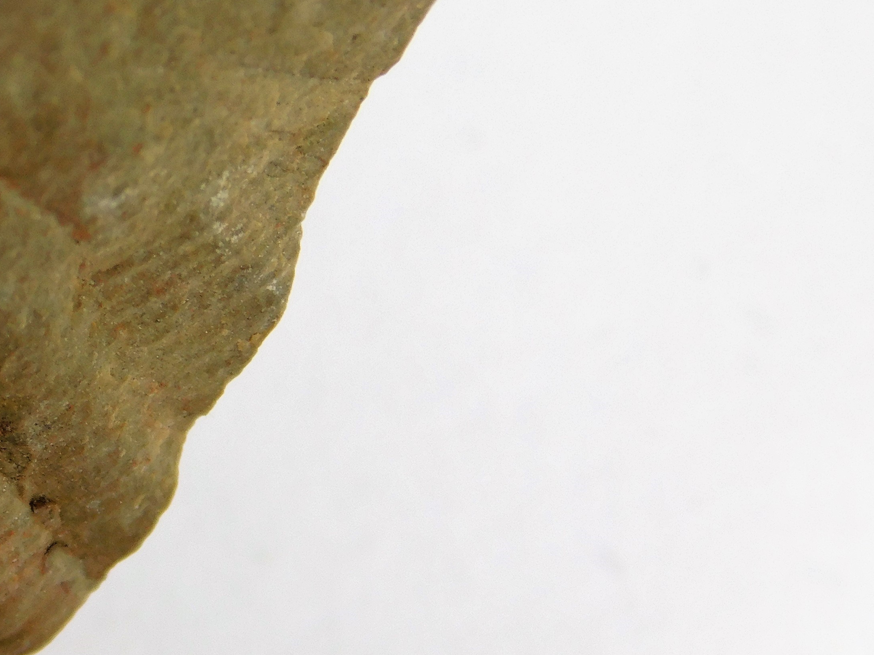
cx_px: 42
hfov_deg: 5.1
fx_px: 9822
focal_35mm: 389
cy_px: 421
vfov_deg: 3.8
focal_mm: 32.7
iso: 125
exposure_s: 1/40
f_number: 5.4
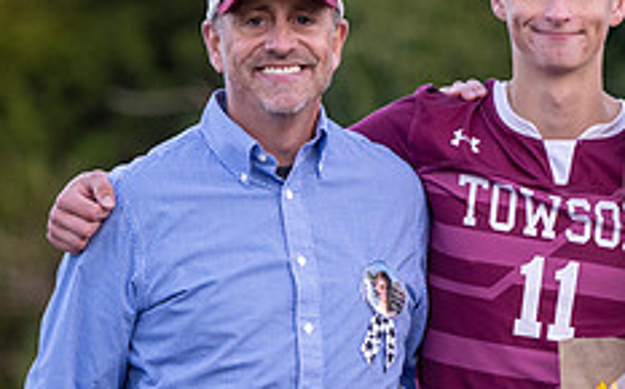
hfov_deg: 4.0
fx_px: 8847
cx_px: 698
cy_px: 380
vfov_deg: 2.5
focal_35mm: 520
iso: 800
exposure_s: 1/400
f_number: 3.5
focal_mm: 165
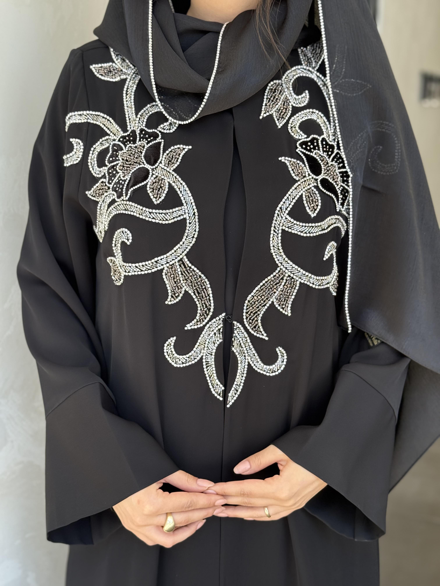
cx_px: 220
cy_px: 293
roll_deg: -1.3
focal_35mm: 48
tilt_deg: -12.3
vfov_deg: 39.7
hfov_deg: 30.3
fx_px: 813
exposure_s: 1/368
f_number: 1.78
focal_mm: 6.76
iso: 100
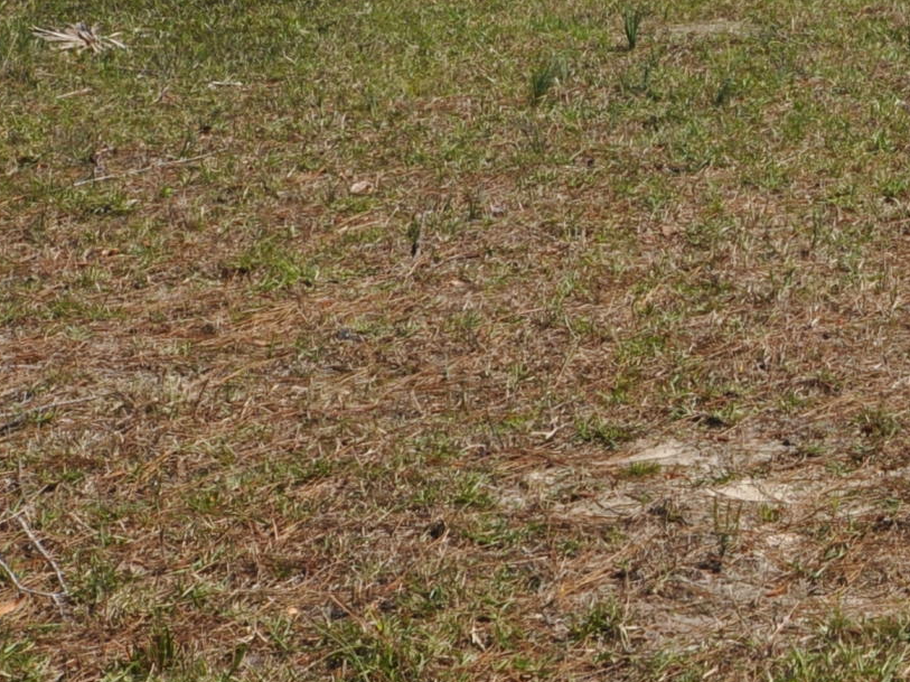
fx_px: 3074
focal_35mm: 117
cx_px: 1429
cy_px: -69
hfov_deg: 15.3
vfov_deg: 12.4
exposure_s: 1/320
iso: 200
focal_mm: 22
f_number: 9
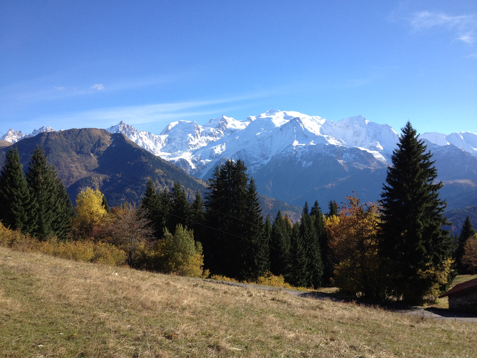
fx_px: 482
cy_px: 179
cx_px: 238
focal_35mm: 35
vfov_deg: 40.7
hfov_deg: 52.6
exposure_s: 1/986
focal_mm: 4.28
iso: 64
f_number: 2.4
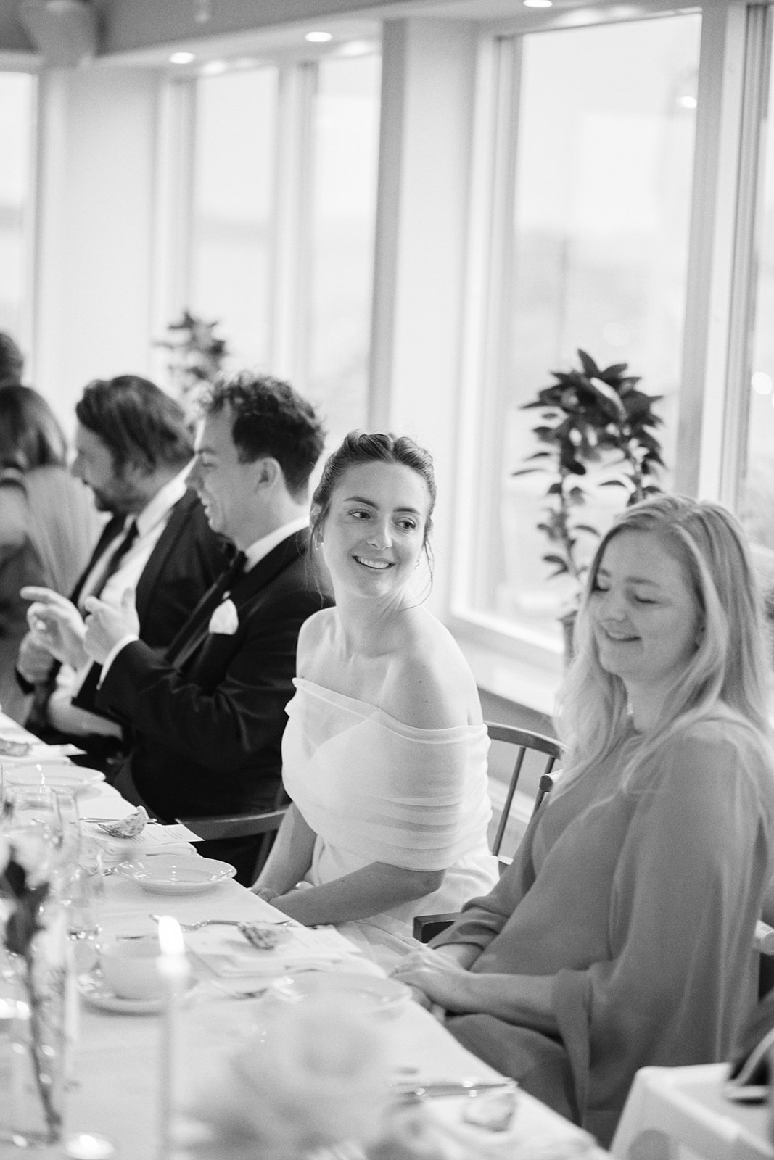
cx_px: 387
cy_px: 580
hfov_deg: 16.3
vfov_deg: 24.2
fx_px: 2708
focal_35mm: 84
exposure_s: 1/100
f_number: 1.2
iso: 500
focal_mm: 56
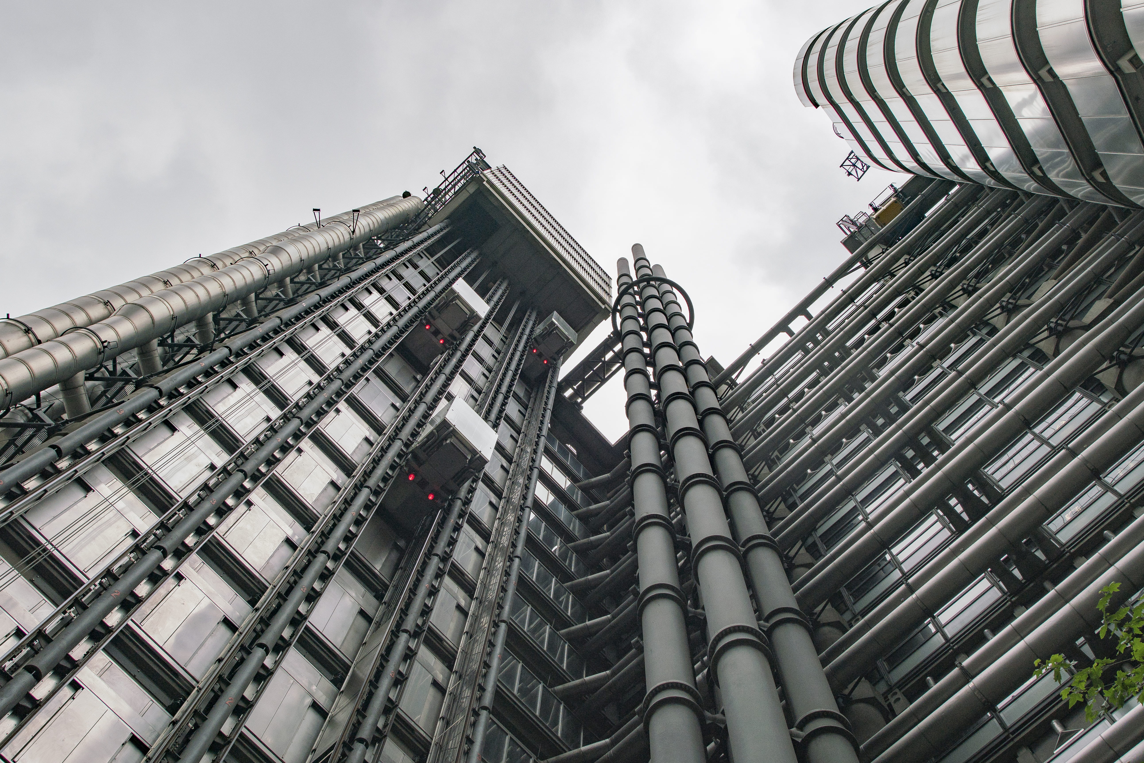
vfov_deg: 36.9
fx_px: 1144
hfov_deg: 53.1
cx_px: 572
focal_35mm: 36
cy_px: 382
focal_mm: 24
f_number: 3.2
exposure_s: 1/800
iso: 200
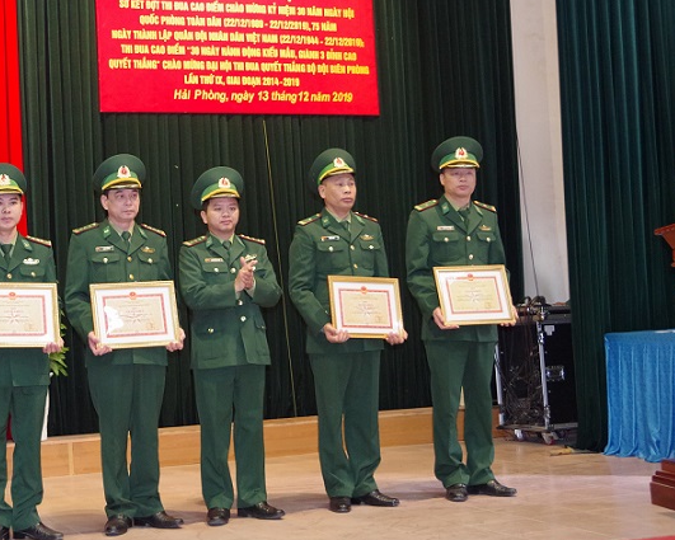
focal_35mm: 55
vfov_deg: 27.6
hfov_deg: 33.4
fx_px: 1099
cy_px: 224
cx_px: 164
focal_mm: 24
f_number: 4
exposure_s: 1/60
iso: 3200
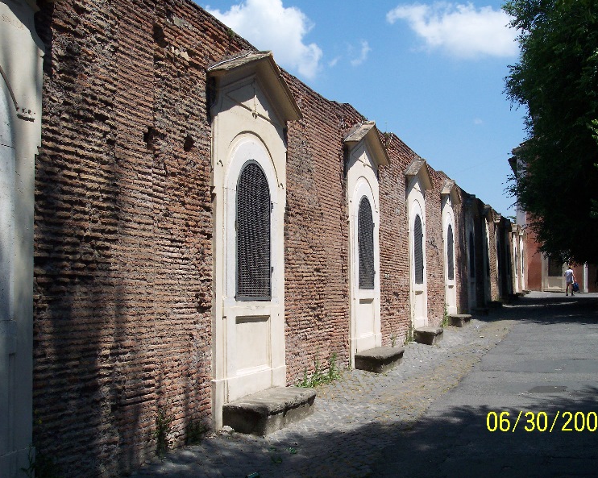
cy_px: 240
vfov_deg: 37.3
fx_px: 708
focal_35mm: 40
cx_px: 321
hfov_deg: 45.8
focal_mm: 8
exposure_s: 1/1000
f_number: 4.8
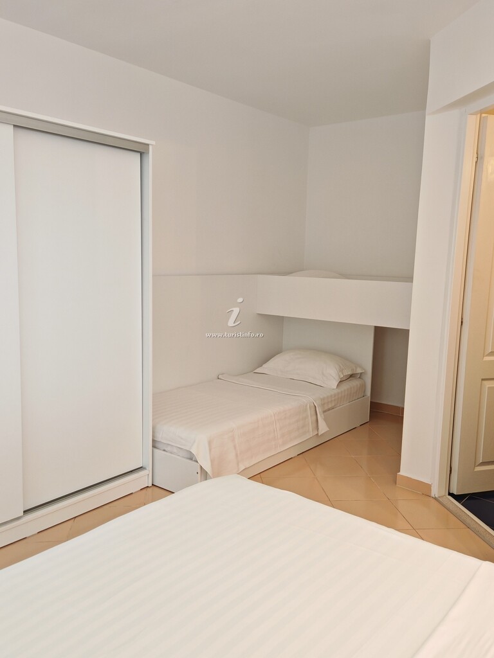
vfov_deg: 60.0
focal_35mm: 30
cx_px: 247
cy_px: 329
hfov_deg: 46.8
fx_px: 571
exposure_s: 1/100
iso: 500
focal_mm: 6.67
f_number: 1.9
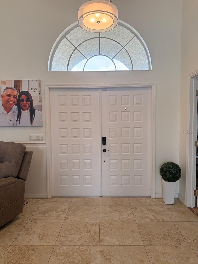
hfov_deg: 56.8
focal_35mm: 24
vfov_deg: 71.6
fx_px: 183
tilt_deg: -3.4
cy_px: 132
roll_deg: +0.8
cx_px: 99
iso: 125
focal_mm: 6.76
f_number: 1.78
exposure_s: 1/240
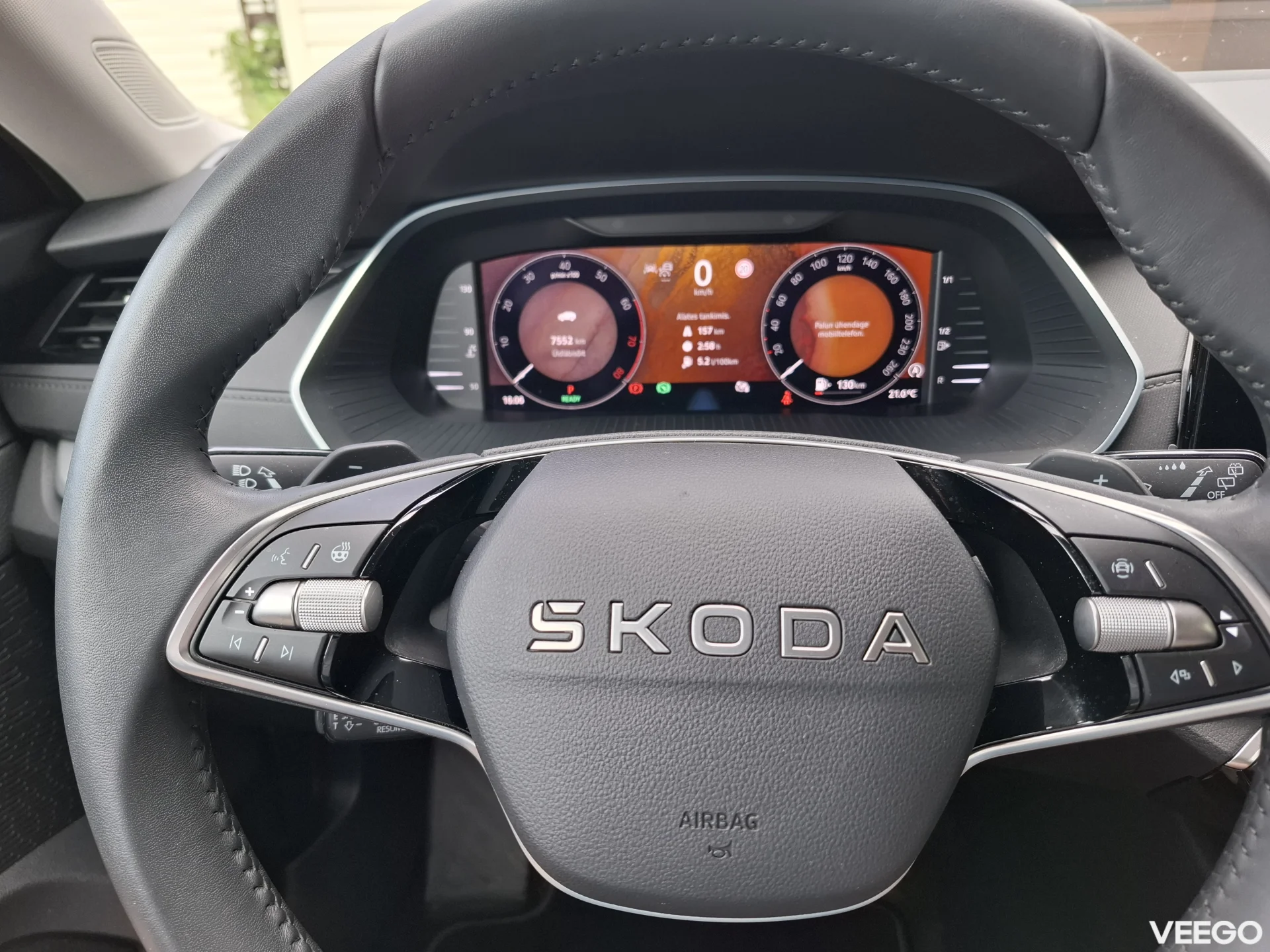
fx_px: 844
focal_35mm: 23
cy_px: 476
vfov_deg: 58.9
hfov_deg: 73.9
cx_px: 635
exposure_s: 1/100
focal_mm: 5.54
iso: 50
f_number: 1.8
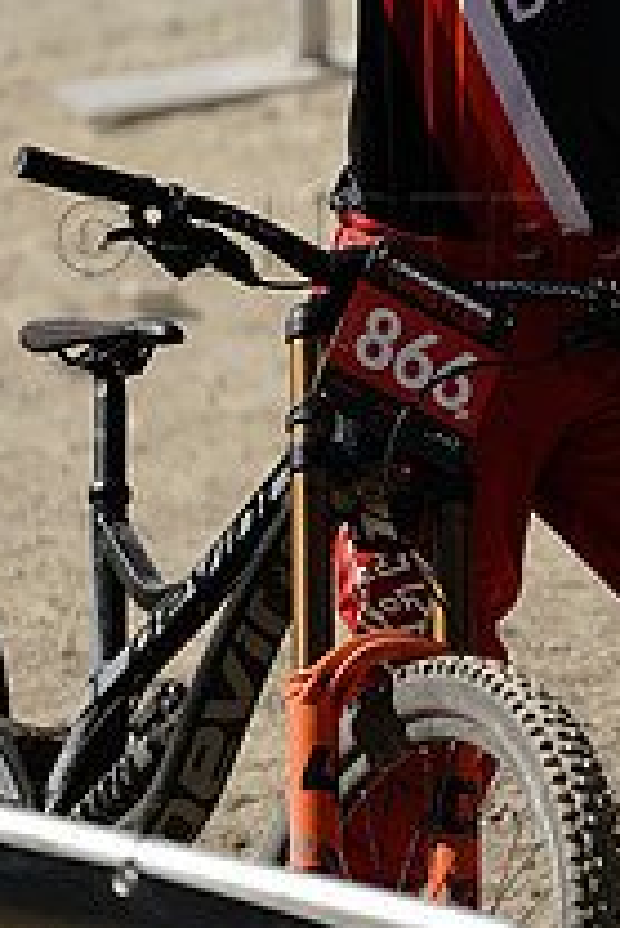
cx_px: 616
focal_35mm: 1297
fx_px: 33448
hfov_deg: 1.1
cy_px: 214
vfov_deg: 1.6
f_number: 4
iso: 160
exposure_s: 1/2000
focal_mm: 600
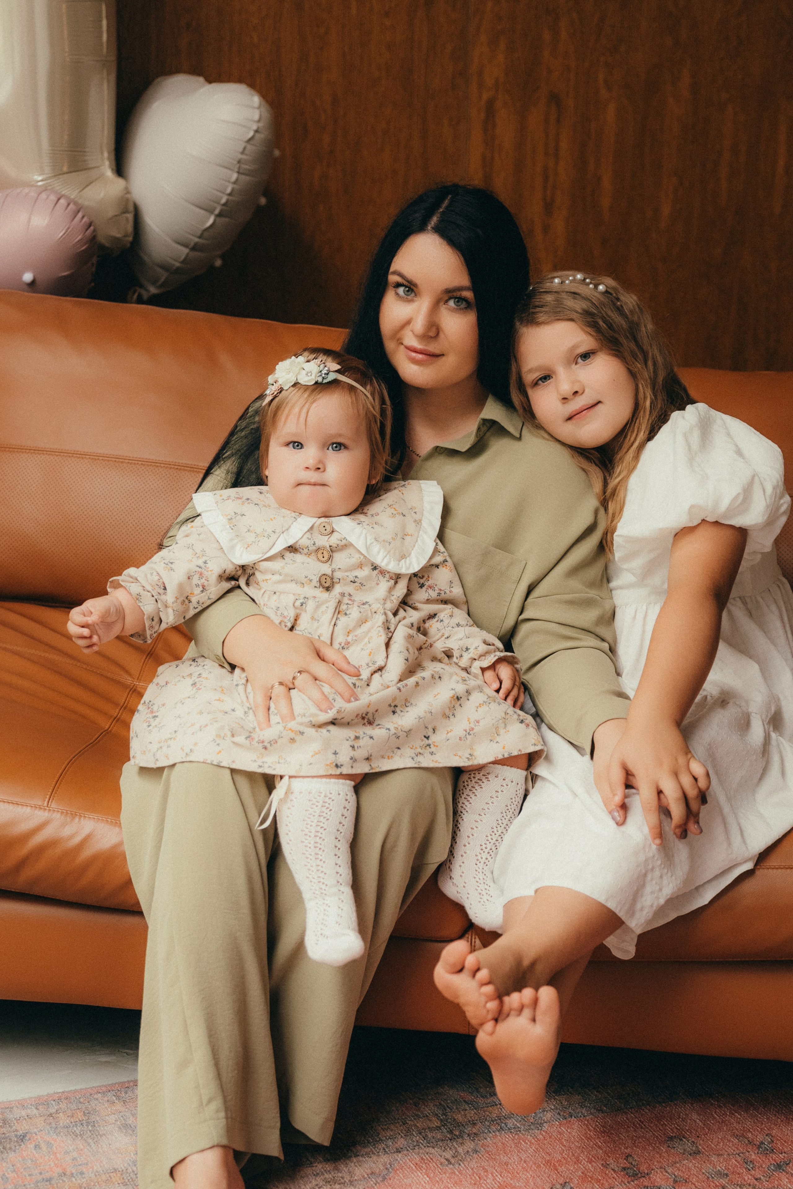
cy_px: 594
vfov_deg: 30.5
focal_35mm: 66
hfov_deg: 20.6
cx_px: 396
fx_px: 2181
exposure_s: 1/320
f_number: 2.8
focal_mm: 44
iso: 500
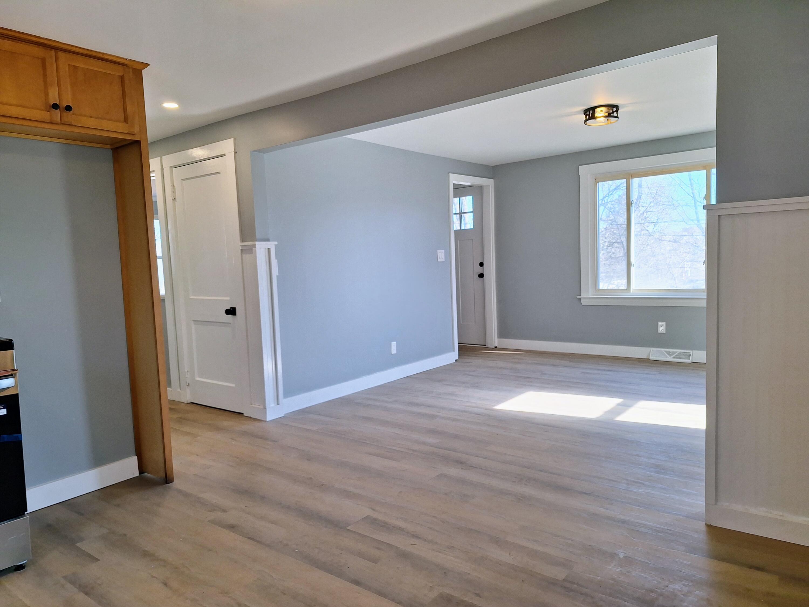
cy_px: 304
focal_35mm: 23
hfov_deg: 73.9
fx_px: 538
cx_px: 404
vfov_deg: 58.9
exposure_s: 1/141
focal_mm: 5.54
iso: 40
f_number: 1.8
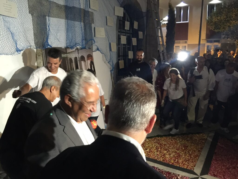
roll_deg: -0.4
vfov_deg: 48.2
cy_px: 90
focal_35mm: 29
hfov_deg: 61.7
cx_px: 119
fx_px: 199
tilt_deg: -11.1
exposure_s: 1/8
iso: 160
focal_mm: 4.15
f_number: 2.2
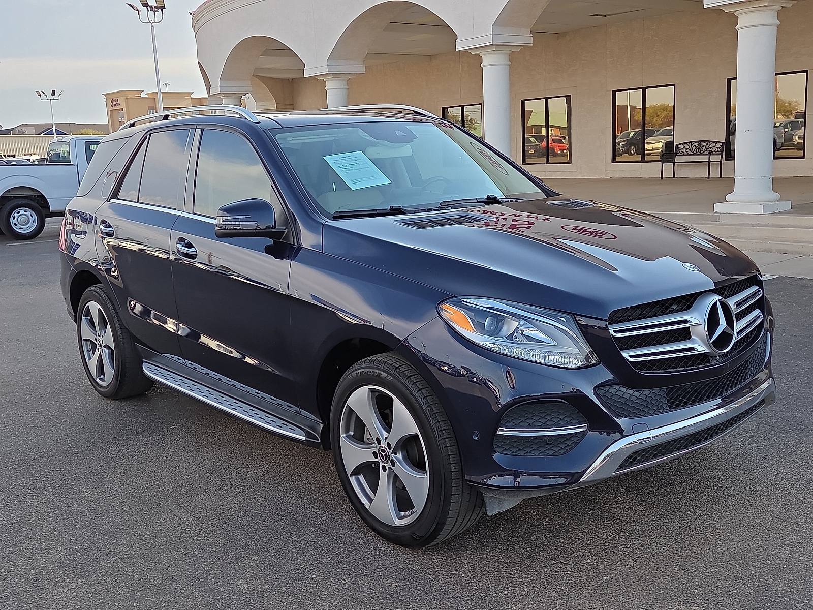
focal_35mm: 35
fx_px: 822
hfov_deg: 52.6
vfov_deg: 40.7
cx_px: 406
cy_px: 305
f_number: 1.8
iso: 25
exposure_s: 1/667
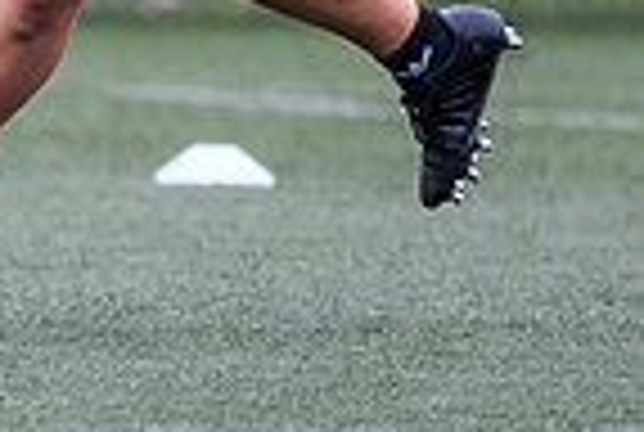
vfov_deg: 0.5
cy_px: -78
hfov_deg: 0.8
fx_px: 46321
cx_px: -480
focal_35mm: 2584
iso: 500
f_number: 3.2
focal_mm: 400
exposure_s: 1/1250
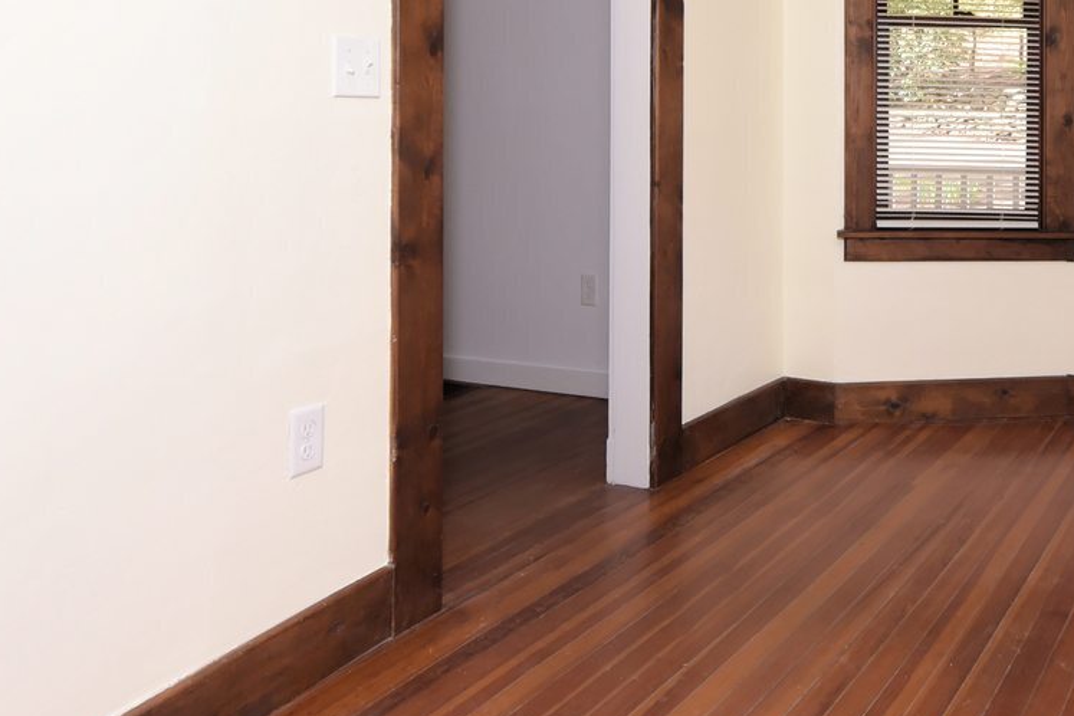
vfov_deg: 40.9
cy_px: 99
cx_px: 880
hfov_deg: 56.8
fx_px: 895
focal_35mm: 30
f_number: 8
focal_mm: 14
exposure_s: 1/200
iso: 1000
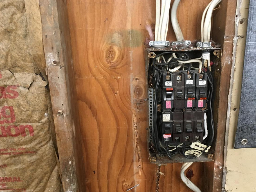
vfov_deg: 41.7
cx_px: 145
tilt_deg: -17.5
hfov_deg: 53.8
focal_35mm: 34
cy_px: 107
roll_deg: +2.0
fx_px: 251
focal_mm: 4.15
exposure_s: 1/30
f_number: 2.2
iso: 125
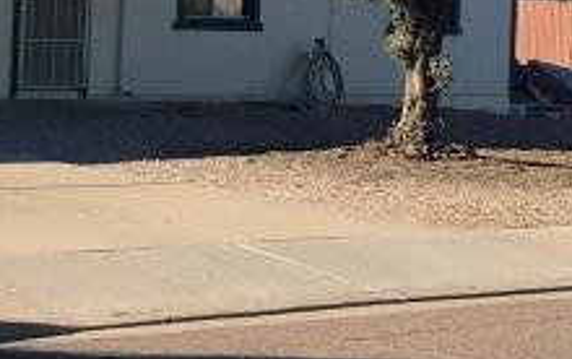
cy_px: 36
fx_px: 2231
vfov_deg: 9.2
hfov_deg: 14.4
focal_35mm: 143
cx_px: 36
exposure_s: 1/855
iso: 25
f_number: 2.2
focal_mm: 4.15
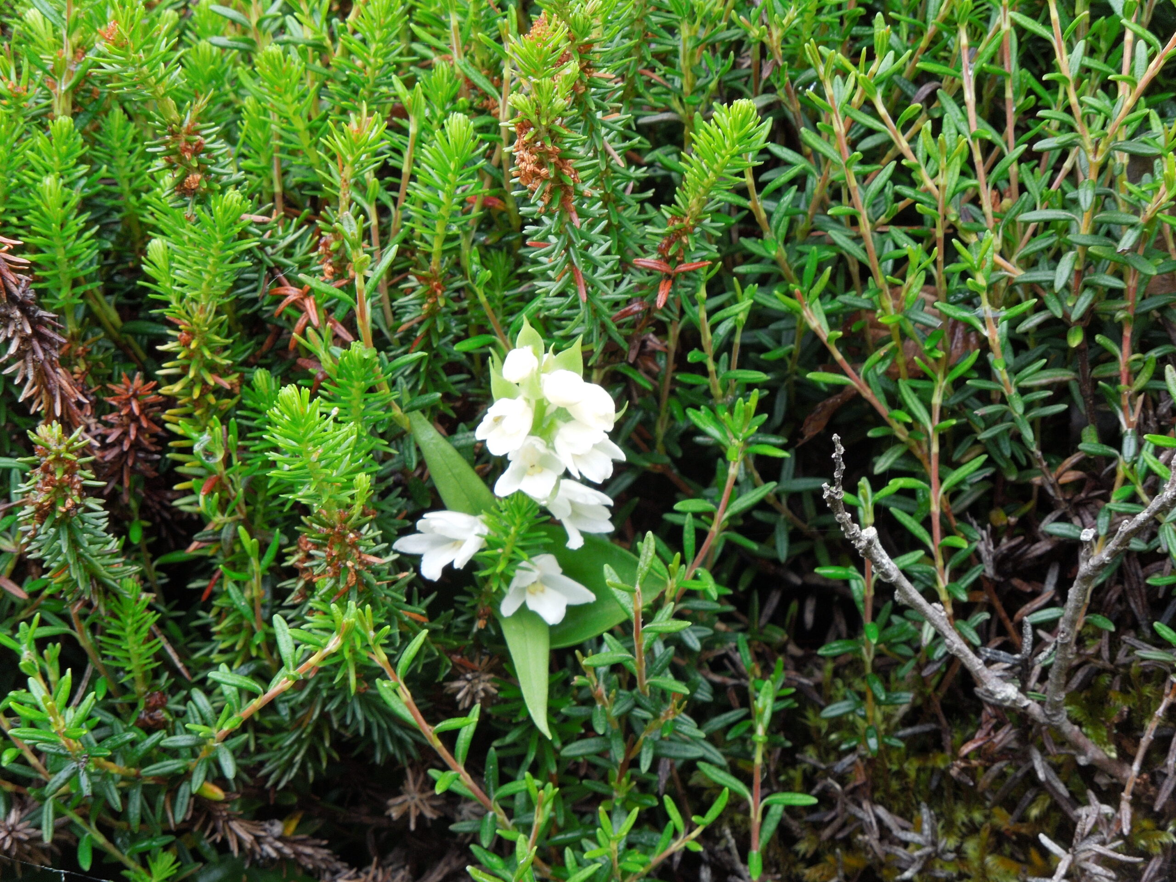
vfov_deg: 7.8
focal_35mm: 191
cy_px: 441
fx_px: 6489
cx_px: 588
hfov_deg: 10.4
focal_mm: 34.4
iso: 140
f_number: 5
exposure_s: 1/100
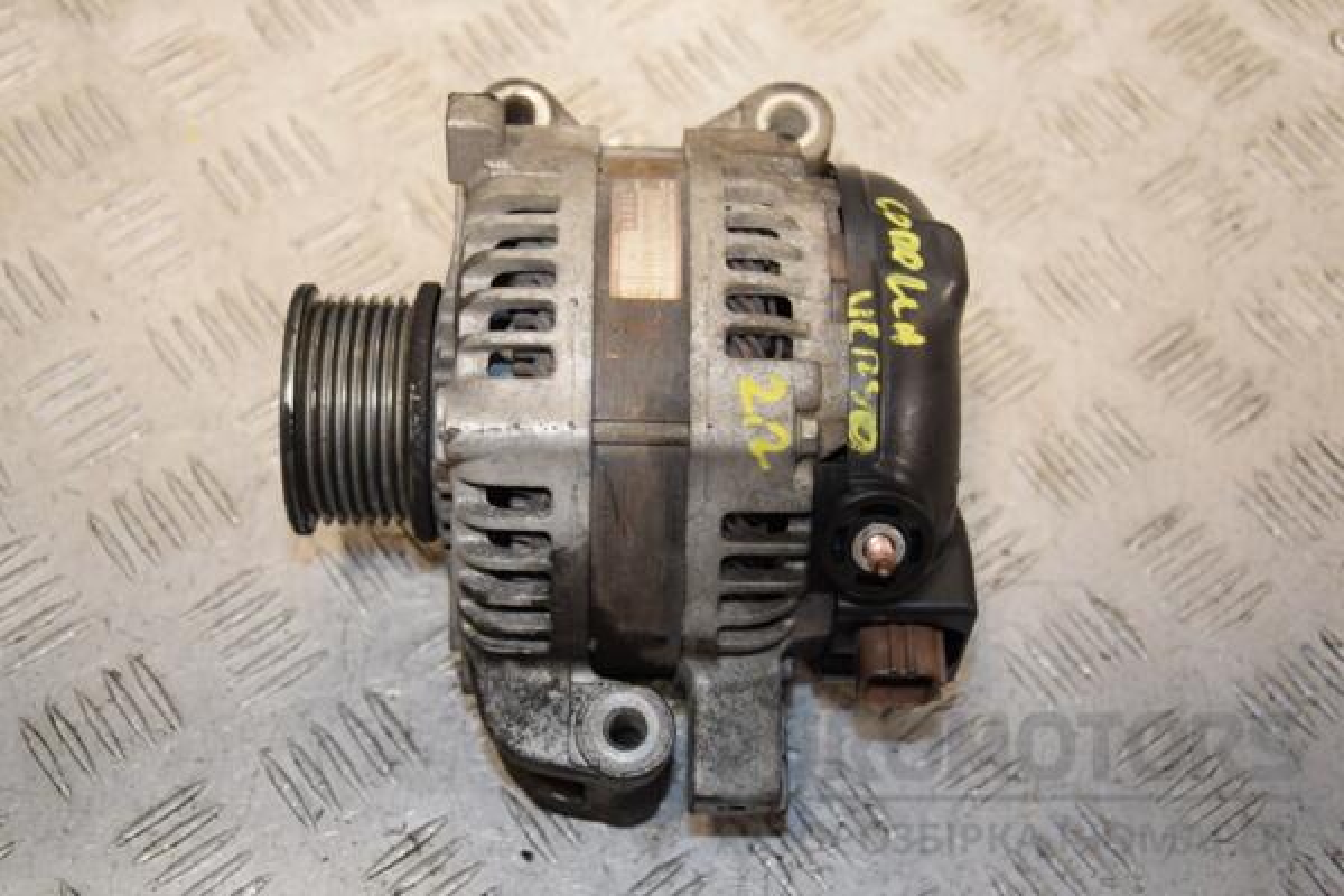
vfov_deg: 23.8
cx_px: 672
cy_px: 448
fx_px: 2128
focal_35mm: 57
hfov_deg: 35.1
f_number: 5.6
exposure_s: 1/200
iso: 800
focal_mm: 38
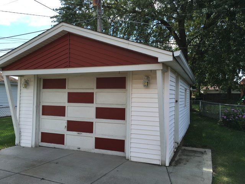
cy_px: 92
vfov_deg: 48.2
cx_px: 122
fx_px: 205
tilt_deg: +1.4
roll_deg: -0.9
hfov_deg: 61.7
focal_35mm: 29
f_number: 2.2
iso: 25
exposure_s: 1/635
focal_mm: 4.15
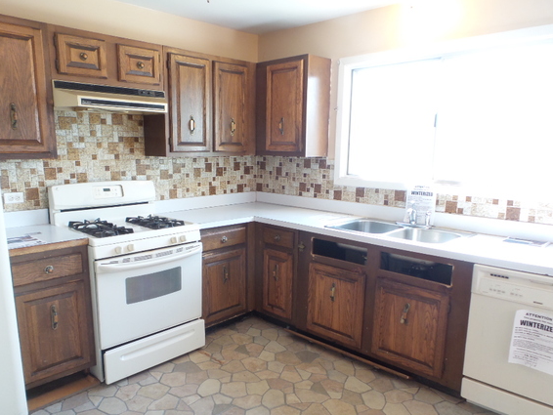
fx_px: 416
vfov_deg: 53.0
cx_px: 252
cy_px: 232
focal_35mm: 26
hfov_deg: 67.2
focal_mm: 4.1
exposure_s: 1/30
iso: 200
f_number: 3.5
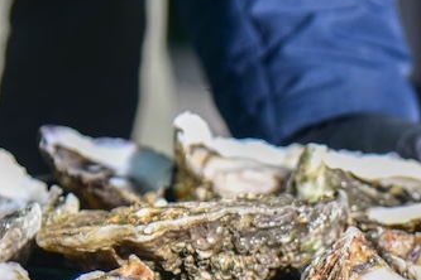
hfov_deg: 7.3
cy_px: 248
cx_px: 351
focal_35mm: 281
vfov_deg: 4.9
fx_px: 3286
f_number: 4
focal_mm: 78
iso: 100
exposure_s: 1/400
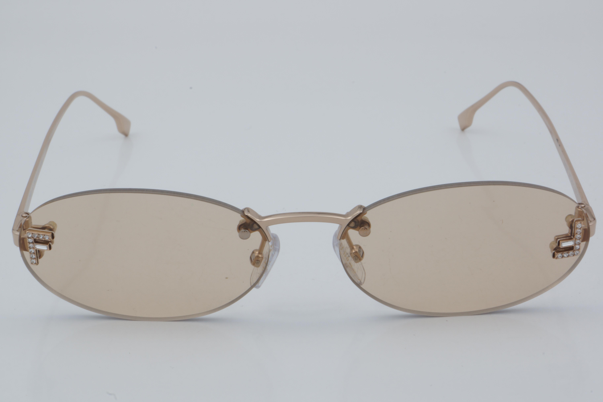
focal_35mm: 82
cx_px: 302
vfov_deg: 16.6
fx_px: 1382
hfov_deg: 24.6
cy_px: 201
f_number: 32
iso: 100
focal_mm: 55
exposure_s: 1/4
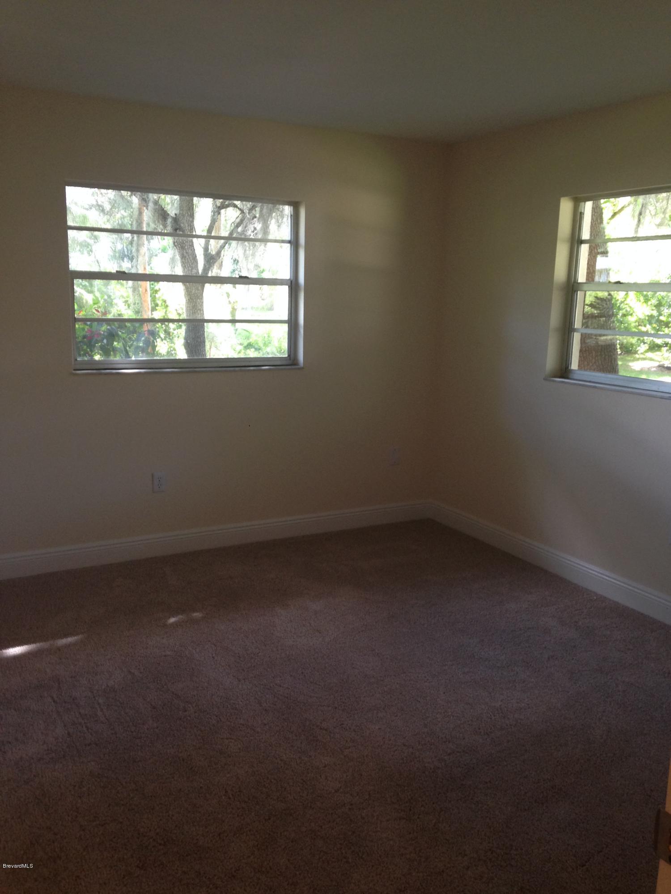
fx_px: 853
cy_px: 447
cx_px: 336
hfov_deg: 42.9
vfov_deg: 55.4
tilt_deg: -9.1
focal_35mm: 33
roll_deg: -2.1
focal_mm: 4.12
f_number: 2.4
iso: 100
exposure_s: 1/20
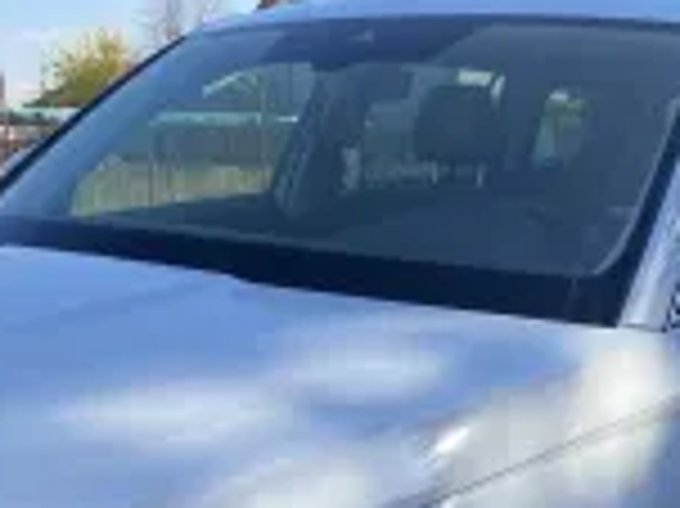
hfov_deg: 31.2
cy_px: 598
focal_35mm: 62
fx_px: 1217
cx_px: 329
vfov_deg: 22.0
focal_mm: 4.25
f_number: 1.8
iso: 32
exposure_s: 1/1007
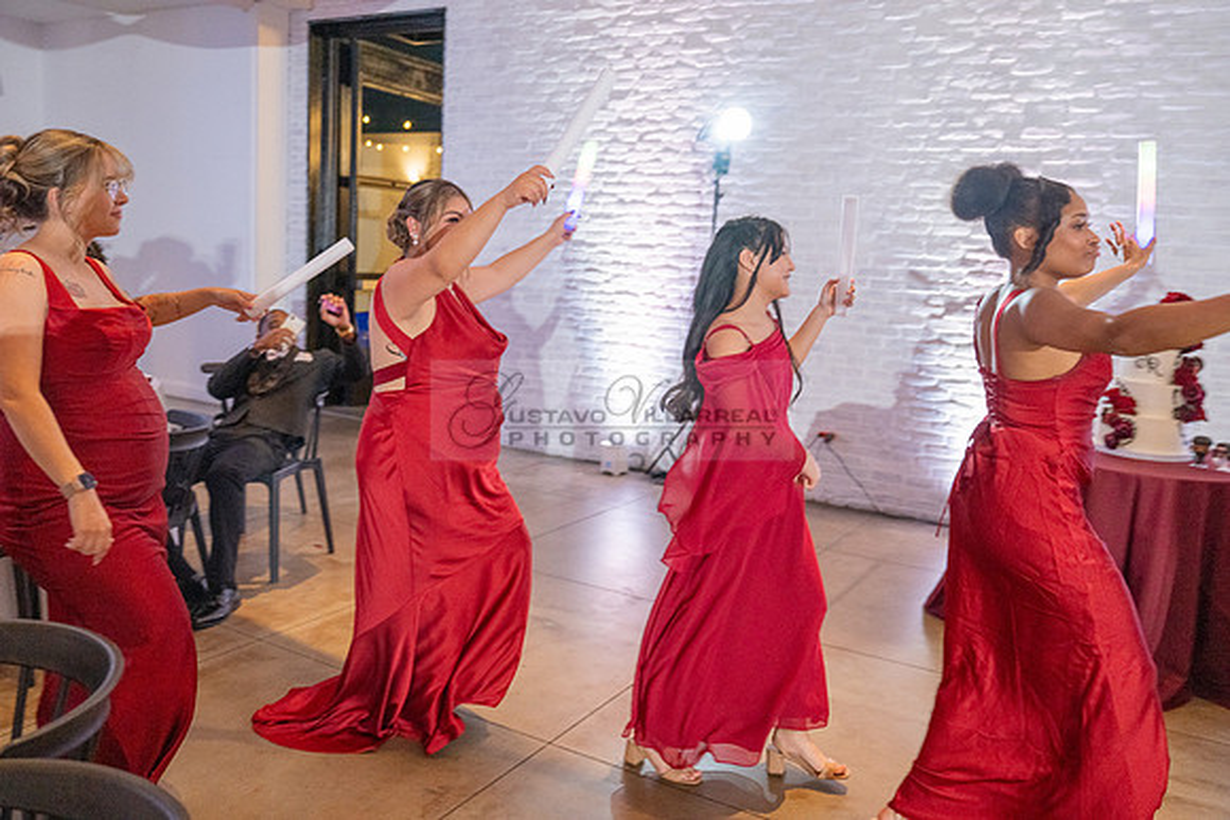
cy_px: 410
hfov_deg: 63.6
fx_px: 991
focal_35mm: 29
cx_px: 615
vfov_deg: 45.0
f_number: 2.8
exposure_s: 1/200
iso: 2000
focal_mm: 29
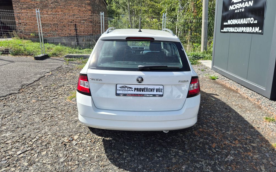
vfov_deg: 49.2
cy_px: 80
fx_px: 188
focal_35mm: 25
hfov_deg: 72.5
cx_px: 141
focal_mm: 5.4
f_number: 1.8
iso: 25
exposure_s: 1/1004
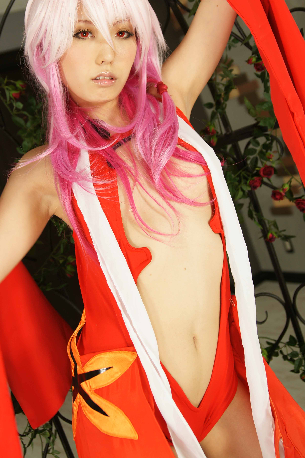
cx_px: 107
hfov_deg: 28.5
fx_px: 597
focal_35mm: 47
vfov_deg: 41.6
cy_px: 176
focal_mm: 28
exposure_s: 1/100
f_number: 2.8
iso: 200
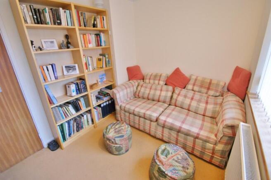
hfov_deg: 100.4
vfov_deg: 77.3
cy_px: 90
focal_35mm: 15
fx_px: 113
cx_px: 136
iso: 400
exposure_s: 1/30
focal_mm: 10
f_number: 3.5
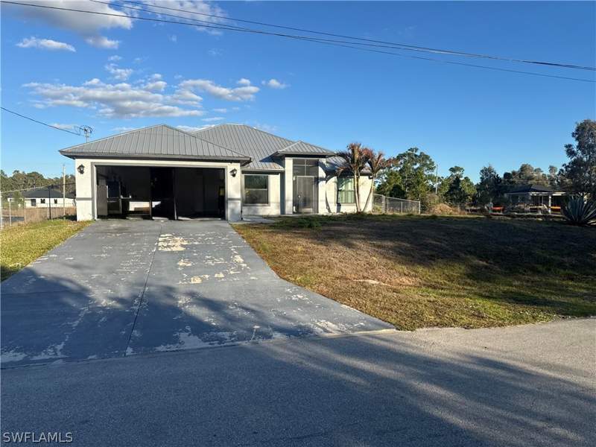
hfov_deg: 71.6
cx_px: 298
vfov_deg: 56.8
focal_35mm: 24
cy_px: 224
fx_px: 413
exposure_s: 1/4049
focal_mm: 6.76
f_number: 1.78
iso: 80
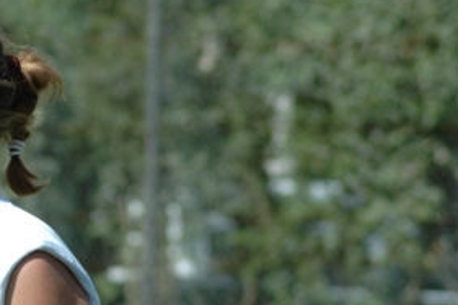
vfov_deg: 2.6
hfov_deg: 3.9
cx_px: -54
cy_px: 155
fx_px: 6728
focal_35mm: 529
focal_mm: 155
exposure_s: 1/640
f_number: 6.3
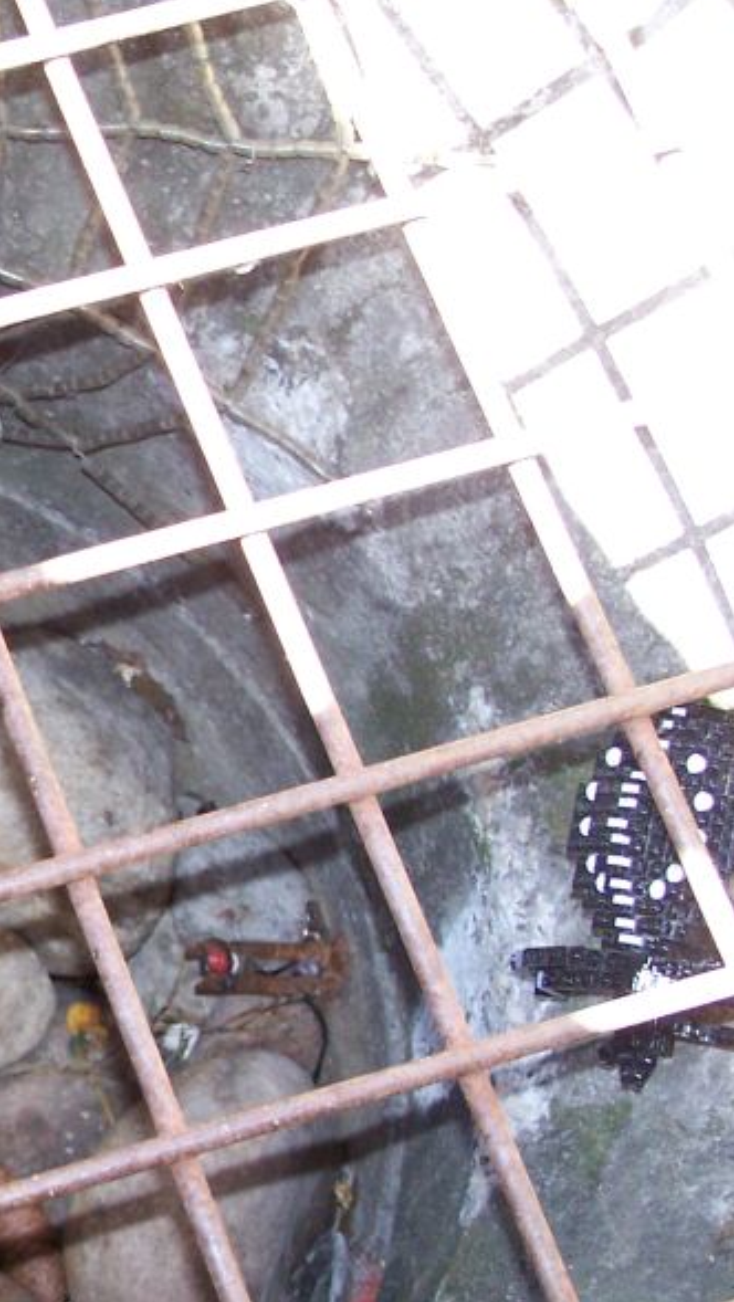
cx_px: -358
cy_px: 811
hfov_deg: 11.0
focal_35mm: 106
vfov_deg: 20.1
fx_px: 3662
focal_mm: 9.3
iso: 140
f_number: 3.1
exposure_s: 1/60
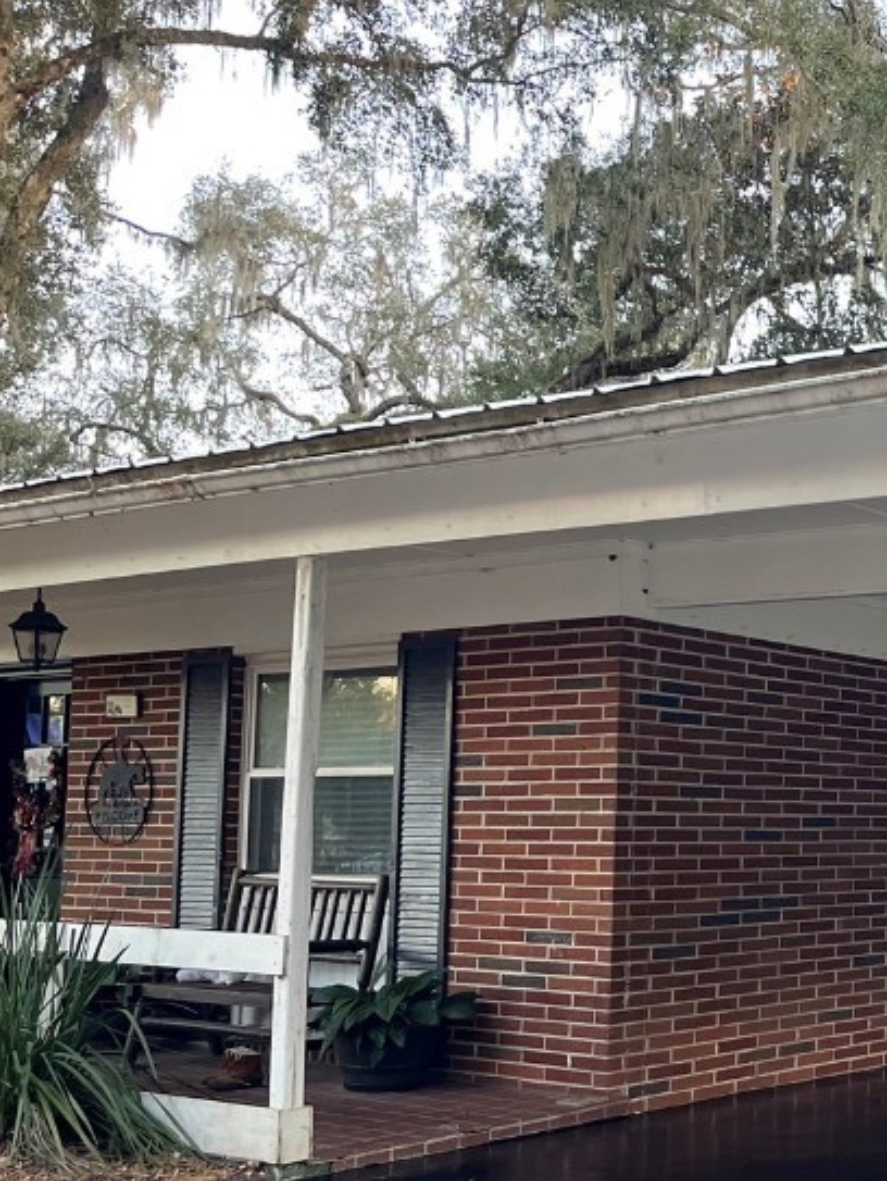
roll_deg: -1.0
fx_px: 1672
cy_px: 722
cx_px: 1017
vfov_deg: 38.7
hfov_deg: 26.9
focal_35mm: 49
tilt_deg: +2.9
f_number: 1.6
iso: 200
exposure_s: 1/60
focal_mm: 5.1
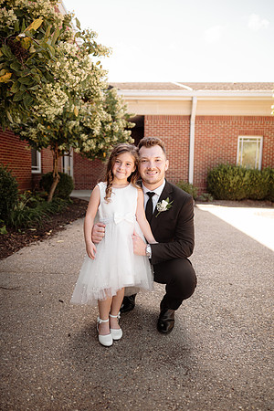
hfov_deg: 53.1
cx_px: 137
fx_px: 274
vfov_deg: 73.7
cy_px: 206
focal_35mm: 24
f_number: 2.2
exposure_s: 1/500
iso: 160
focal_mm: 24
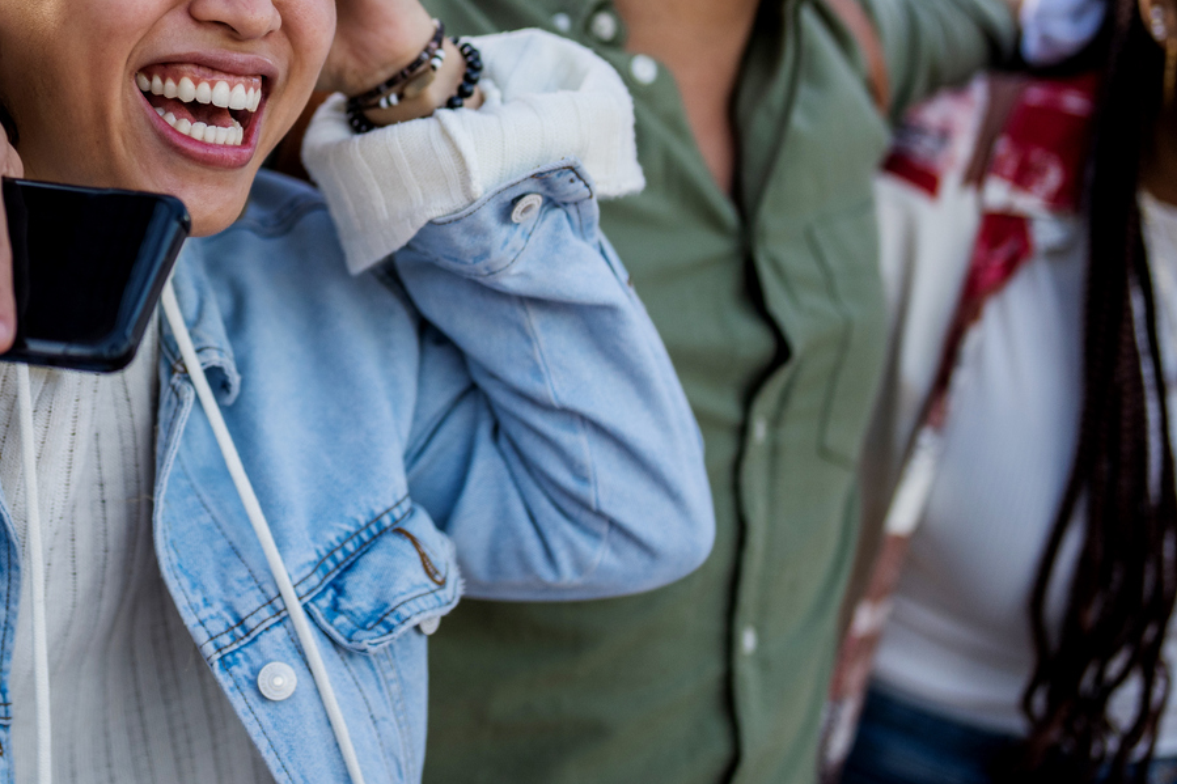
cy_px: 162
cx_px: 31
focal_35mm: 118
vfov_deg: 11.6
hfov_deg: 17.0
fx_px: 3857
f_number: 1.4
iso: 100
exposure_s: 1/1600
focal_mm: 50
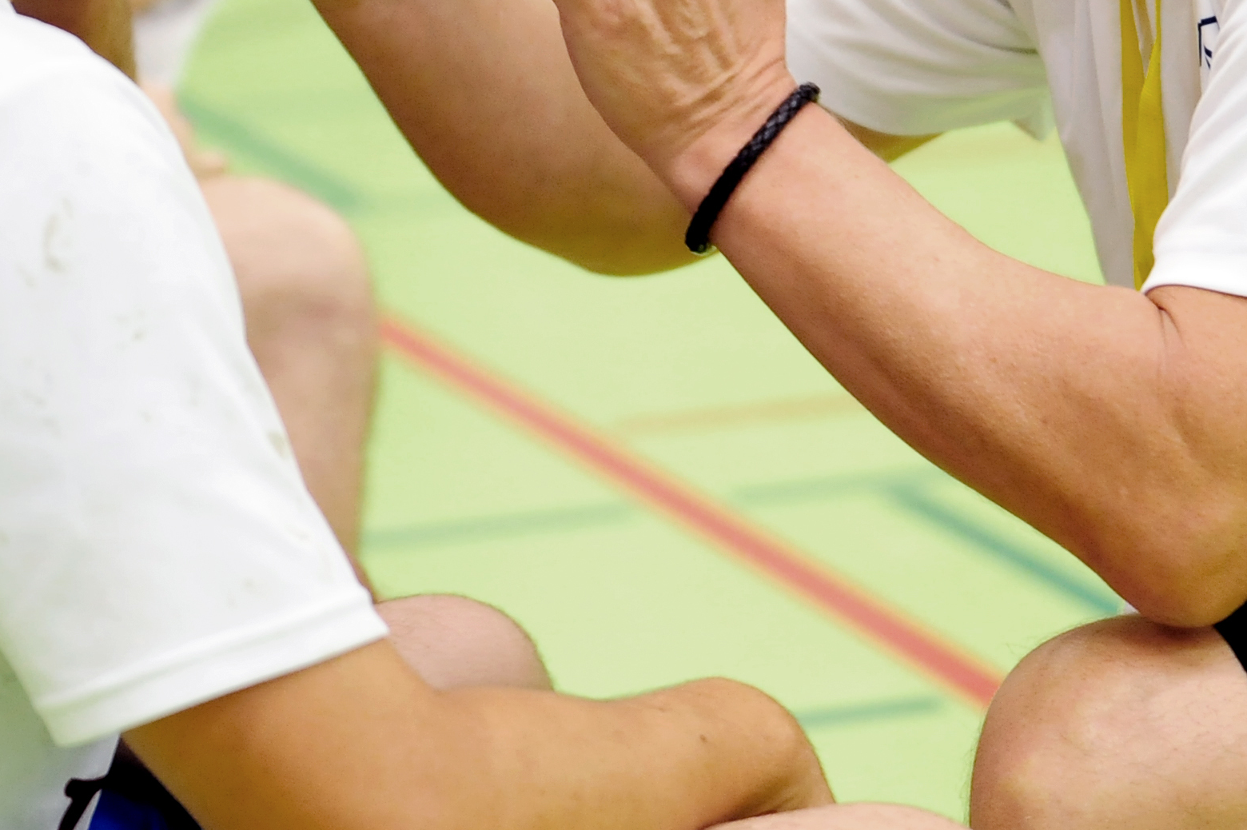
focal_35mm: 191
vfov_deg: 7.1
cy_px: -94
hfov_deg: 10.8
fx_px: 6612
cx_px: 880
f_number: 2.8
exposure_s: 1/250
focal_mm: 70
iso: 2000
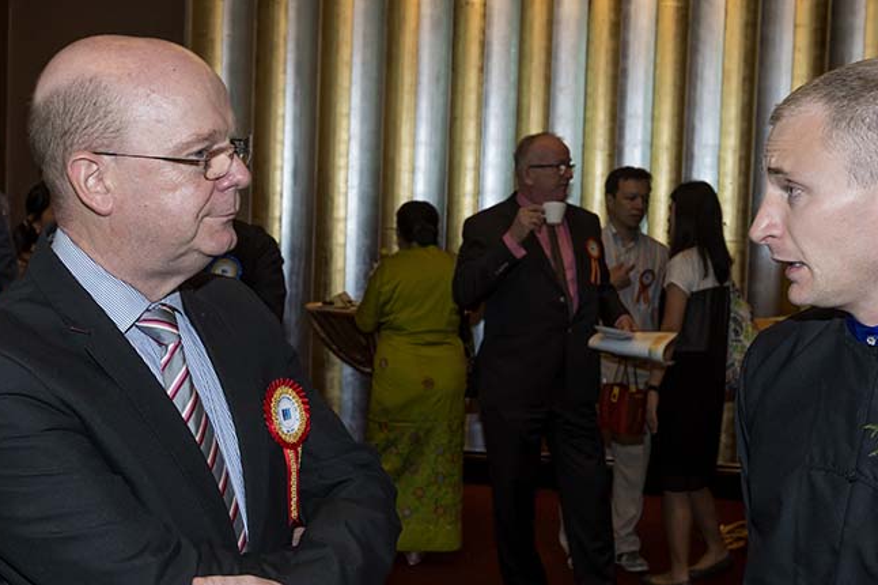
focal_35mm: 52
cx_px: 508
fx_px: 1268
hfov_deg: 38.1
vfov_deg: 25.9
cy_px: 258
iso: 800
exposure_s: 1/60
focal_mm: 35
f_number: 9
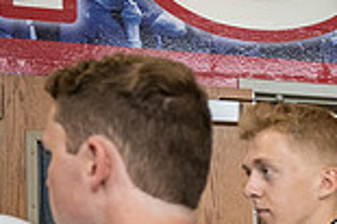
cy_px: 312
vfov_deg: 14.4
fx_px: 842
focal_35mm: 90
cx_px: 498
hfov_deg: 19.8
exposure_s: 1/800
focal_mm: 24
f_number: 4
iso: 3200
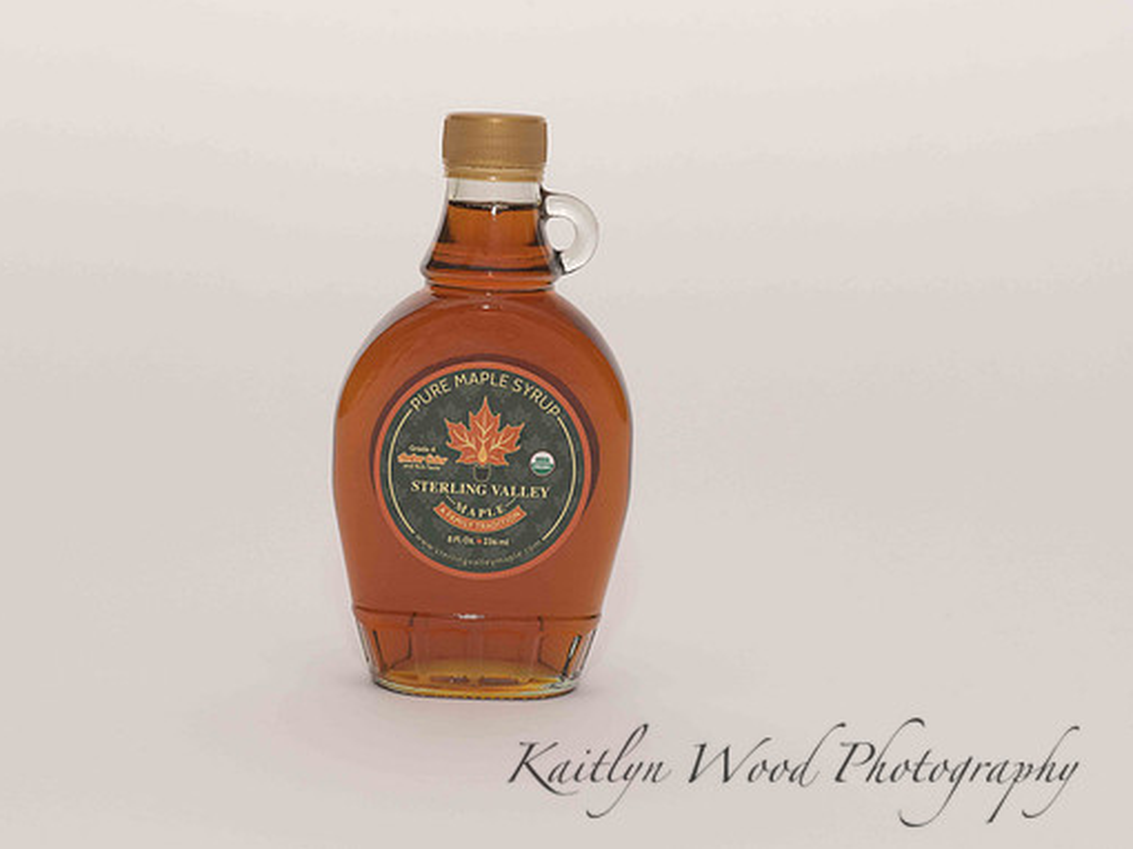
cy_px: 421
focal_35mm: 93
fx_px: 3043
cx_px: 507
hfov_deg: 21.1
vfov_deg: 15.9
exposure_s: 1/100
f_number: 13
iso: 400
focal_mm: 85
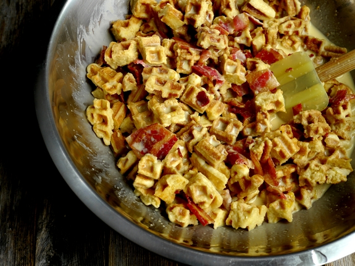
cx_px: 178
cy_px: 133
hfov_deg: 38.2
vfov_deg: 29.1
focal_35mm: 50
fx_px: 513
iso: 100
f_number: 5
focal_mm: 25
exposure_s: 1/100
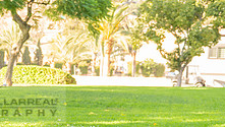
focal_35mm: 89
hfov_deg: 21.9
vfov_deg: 13.6
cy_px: 101
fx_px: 532
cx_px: -55
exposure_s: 1/200
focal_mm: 29
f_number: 3.5
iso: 200
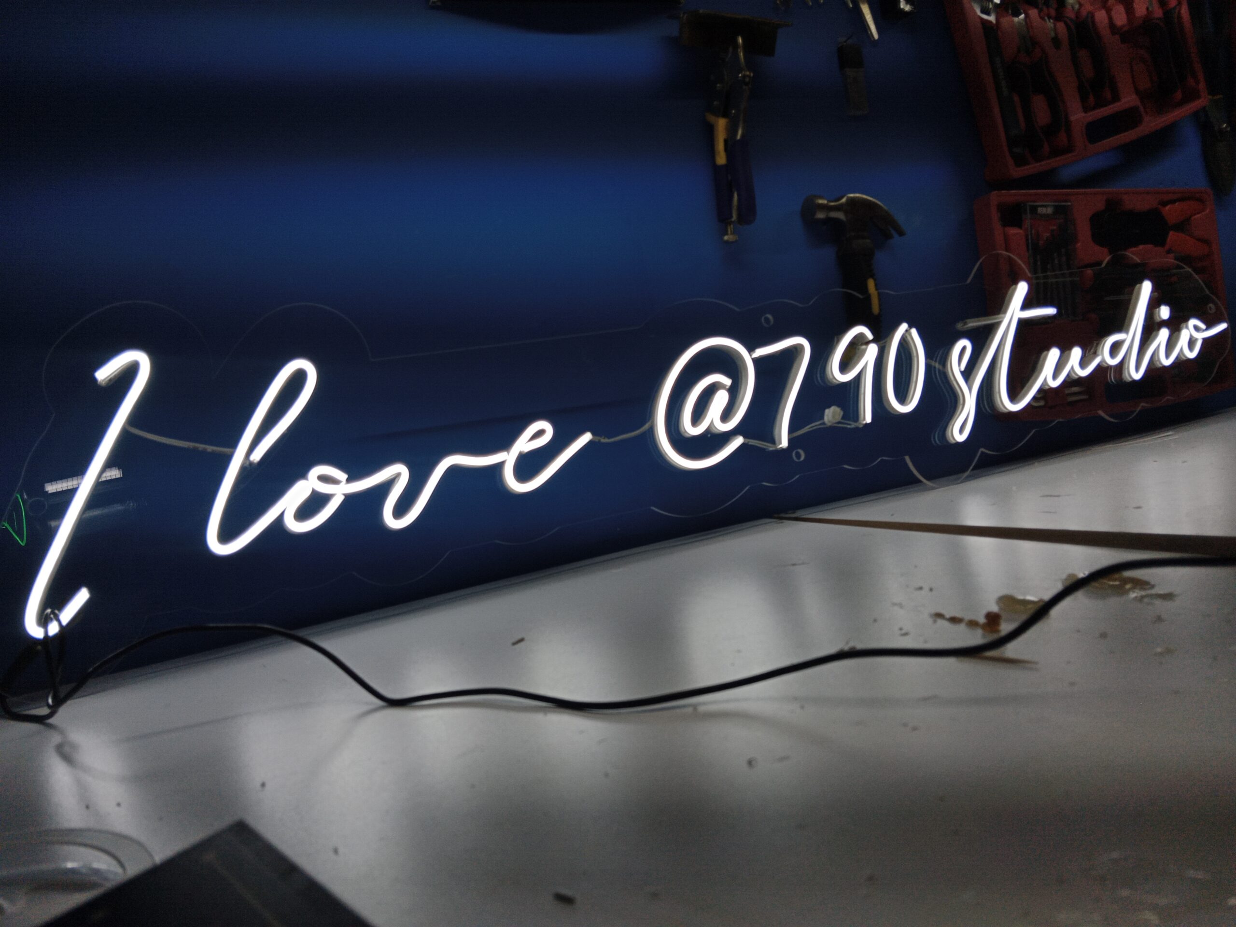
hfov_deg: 67.3
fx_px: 928
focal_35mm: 26
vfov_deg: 53.1
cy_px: 464
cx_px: 618
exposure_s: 1/175
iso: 102
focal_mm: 3.96
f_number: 1.8
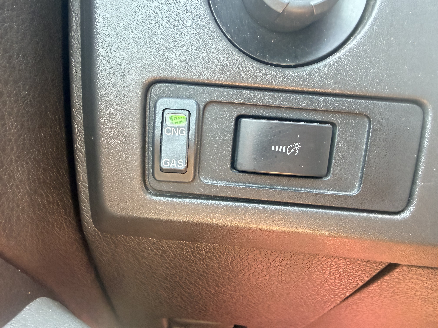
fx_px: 304
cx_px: 219
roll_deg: -5.2
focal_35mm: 24
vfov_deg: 56.8
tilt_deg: -24.5
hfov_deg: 71.6
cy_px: 164
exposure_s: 1/121
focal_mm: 2.22
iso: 320
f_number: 2.2
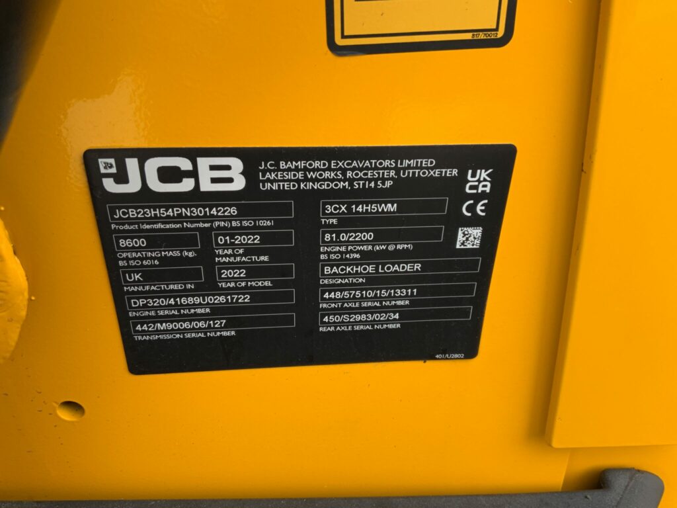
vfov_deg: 48.2
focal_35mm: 29
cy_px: 254
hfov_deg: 61.7
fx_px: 567
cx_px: 338
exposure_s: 1/122
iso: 20
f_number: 1.8
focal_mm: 3
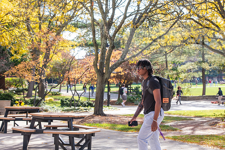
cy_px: 75
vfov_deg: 17.5
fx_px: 488
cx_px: 112
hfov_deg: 26.0
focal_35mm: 78
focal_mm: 78
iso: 400
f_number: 7.1
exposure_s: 1/250
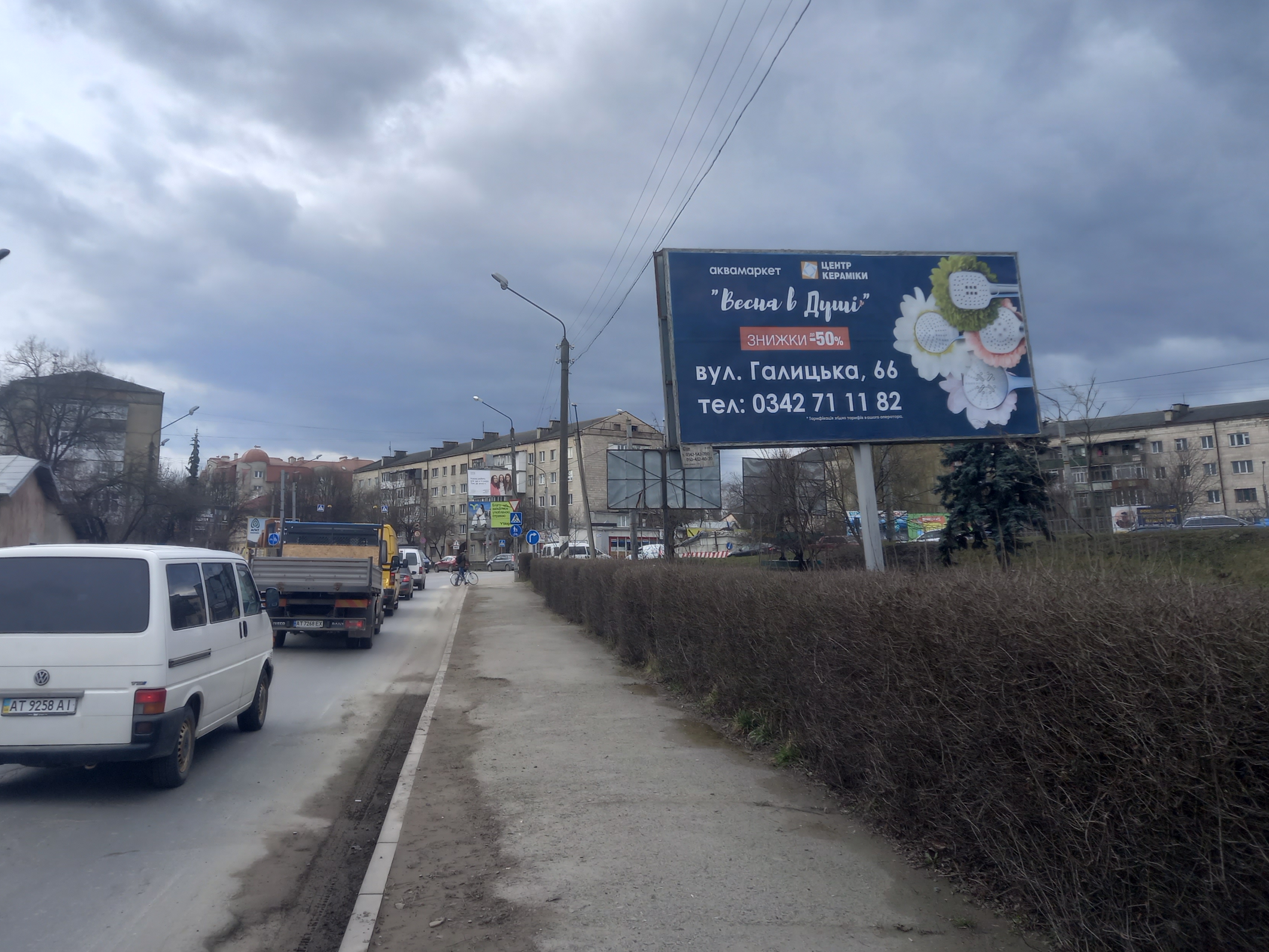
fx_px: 1100
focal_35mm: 30
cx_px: 549
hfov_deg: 59.7
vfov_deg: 46.6
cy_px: 403
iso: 25
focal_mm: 4.6
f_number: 2
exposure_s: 1/575
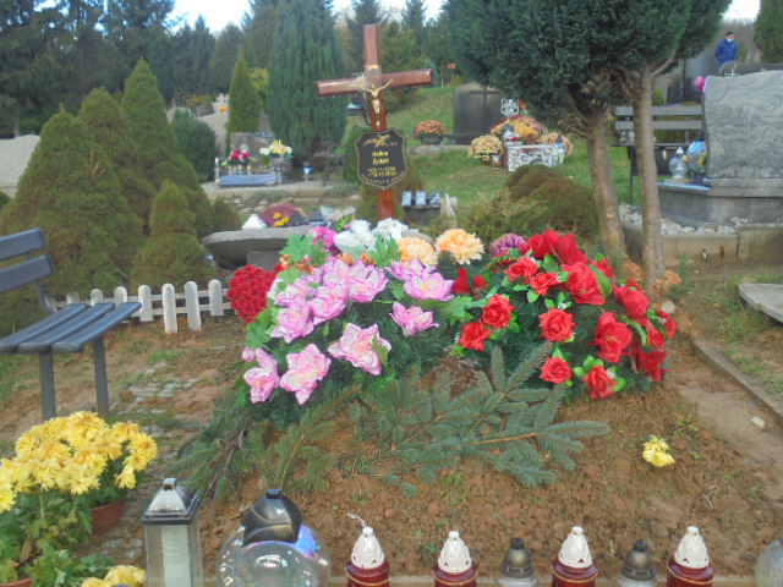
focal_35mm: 38
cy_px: 294
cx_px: 392
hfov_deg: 49.0
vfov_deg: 37.7
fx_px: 860
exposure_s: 1/125
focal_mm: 6.9
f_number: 4.2
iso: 100
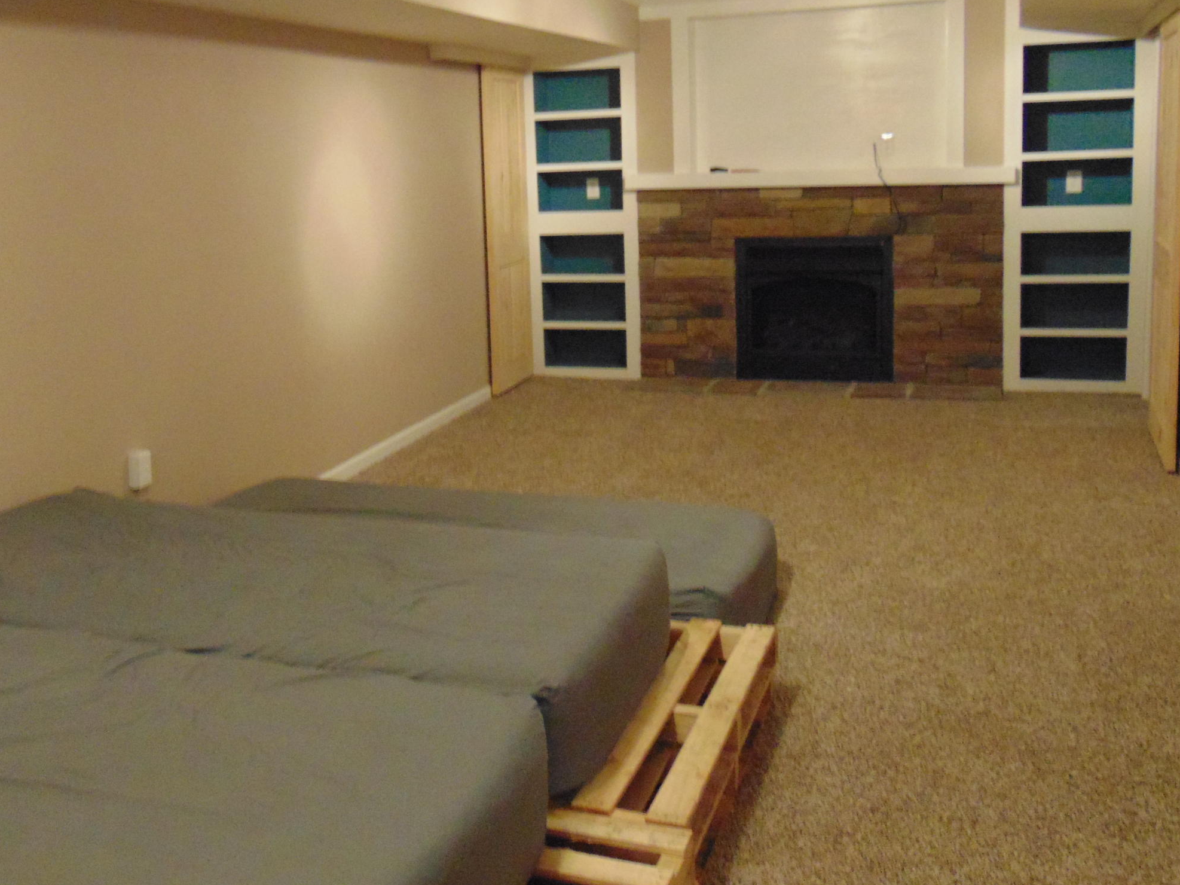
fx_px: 1295
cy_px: 322
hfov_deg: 48.6
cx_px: 455
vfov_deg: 37.4
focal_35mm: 38
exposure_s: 1/25
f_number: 3
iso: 400
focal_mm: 4.5
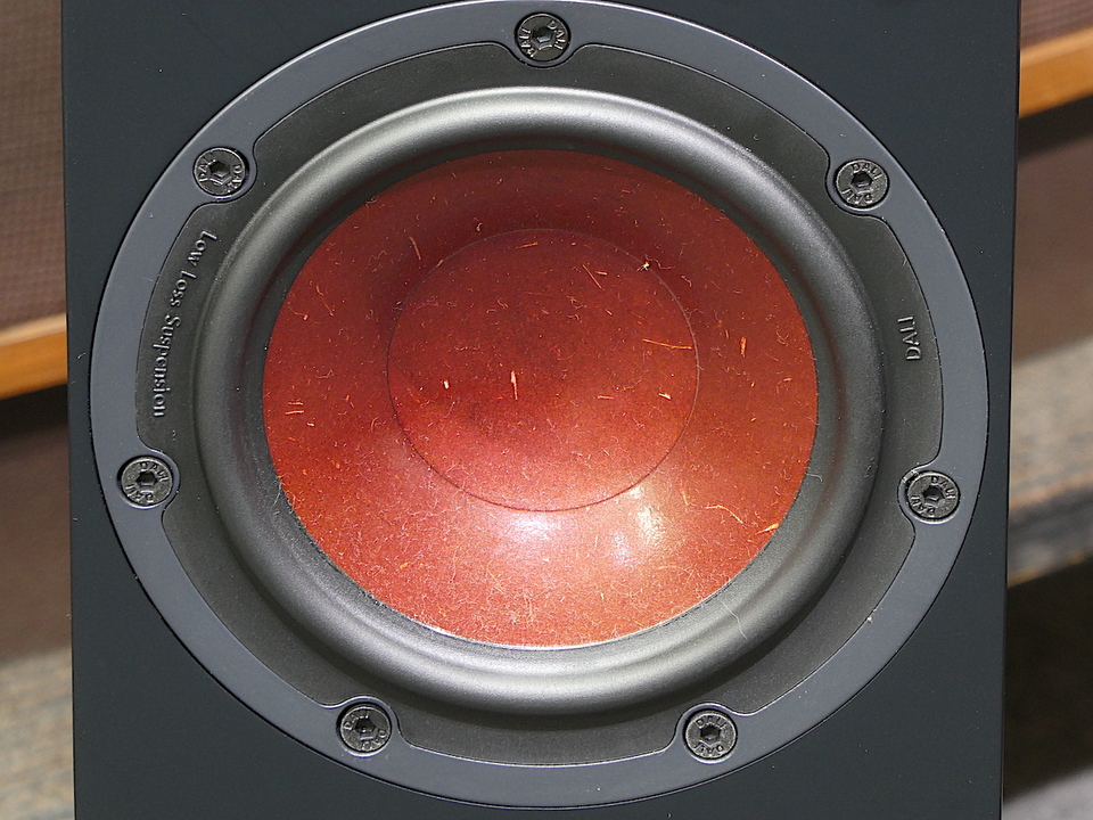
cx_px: 546
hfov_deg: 6.2
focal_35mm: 322
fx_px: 10167
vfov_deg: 4.6
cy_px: 410
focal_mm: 57.7
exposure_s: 1.3
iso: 200
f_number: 5.9
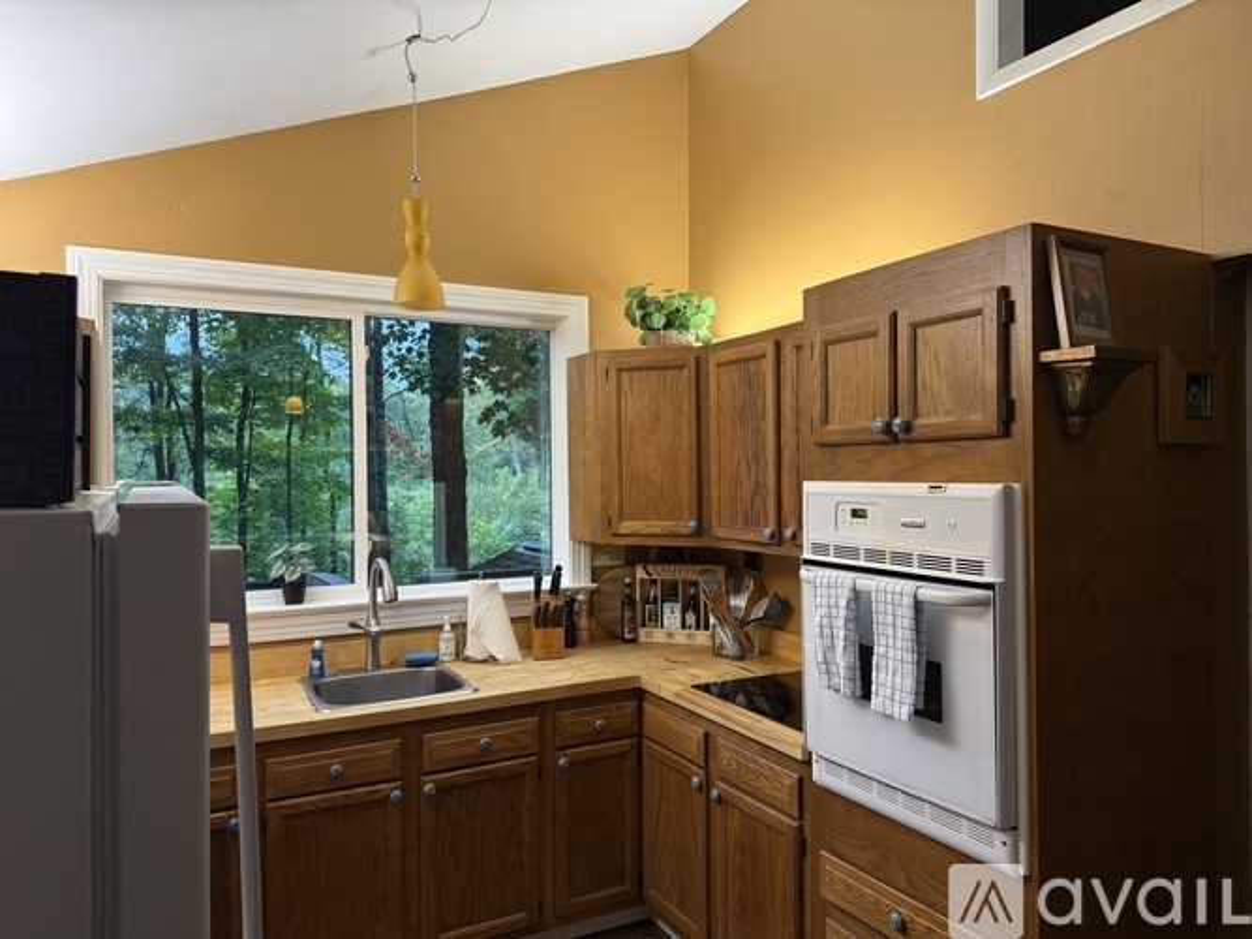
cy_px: 470
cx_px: 626
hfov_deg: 71.6
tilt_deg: -0.3
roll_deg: -0.1
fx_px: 868
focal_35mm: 24
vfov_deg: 56.8
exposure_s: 1/60
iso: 160
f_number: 1.78
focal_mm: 6.76
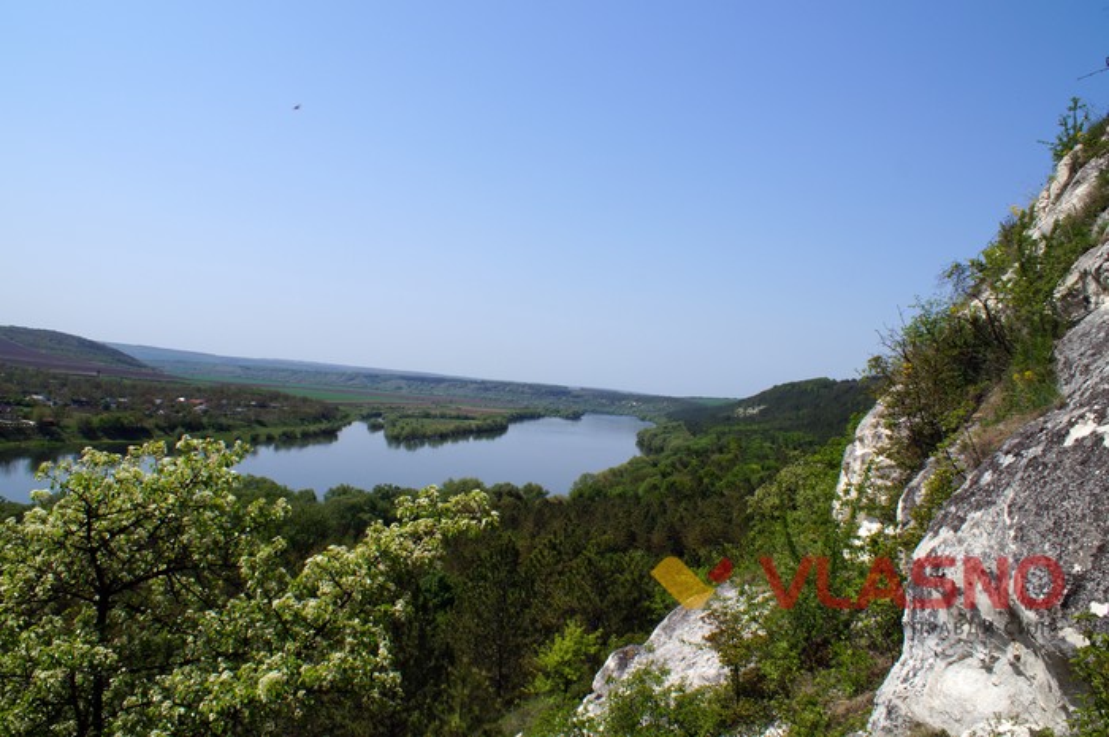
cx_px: 554
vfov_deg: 43.5
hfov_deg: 62.0
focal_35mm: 30
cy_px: 368
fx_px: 923
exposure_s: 1/320
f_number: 10
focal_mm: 20
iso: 100
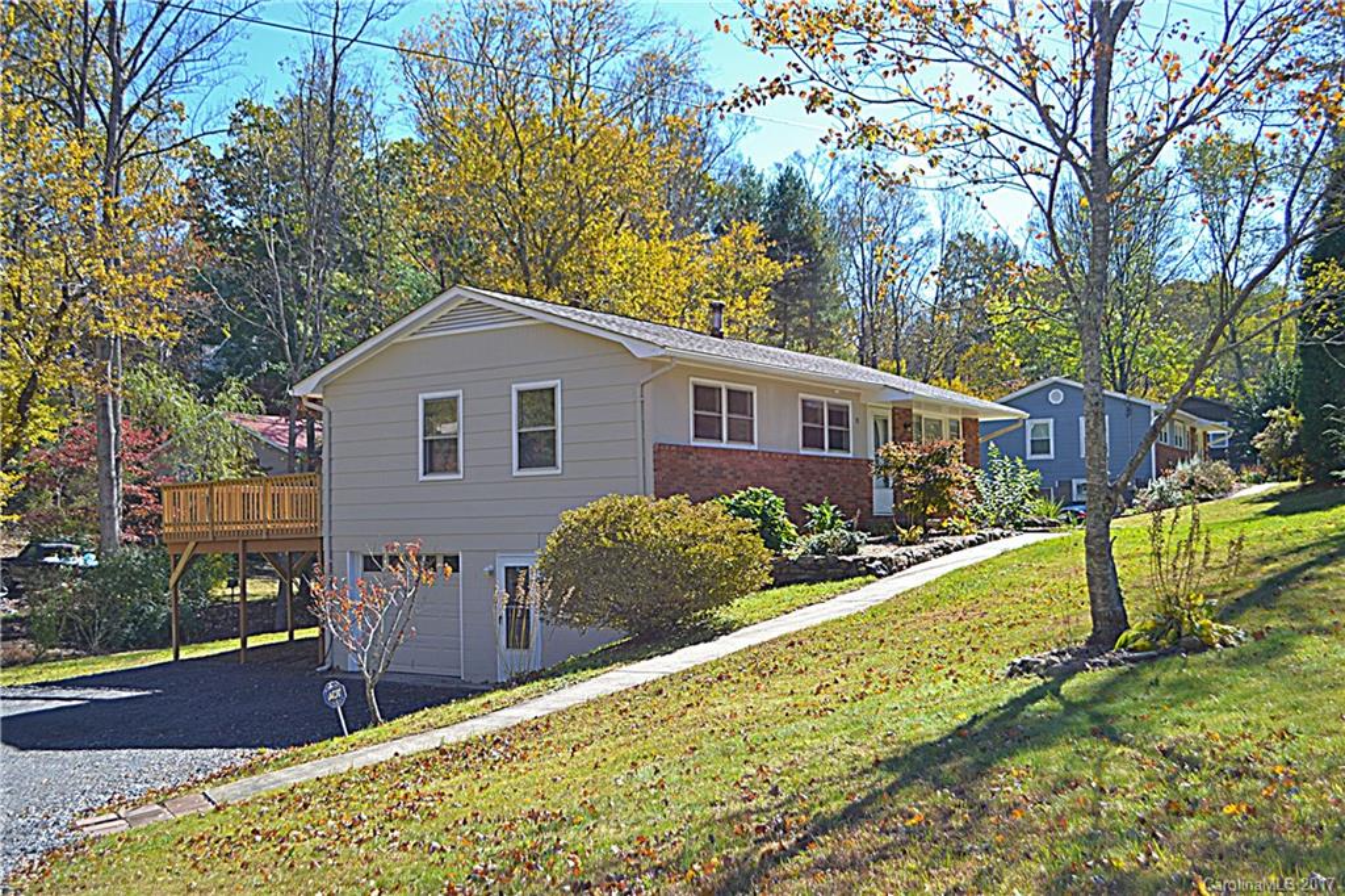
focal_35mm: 36
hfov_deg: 53.1
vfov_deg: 36.8
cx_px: 672
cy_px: 448
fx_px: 1344
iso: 200
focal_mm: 24
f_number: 4
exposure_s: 1/500
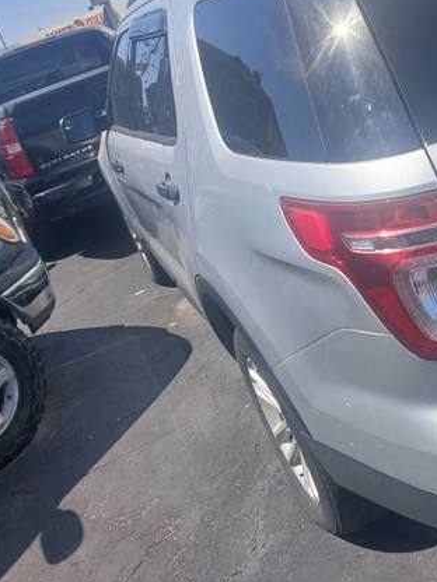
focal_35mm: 40
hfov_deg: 35.4
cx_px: 308
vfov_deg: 46.7
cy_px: 250
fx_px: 673
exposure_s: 1/483
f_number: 1.8
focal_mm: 3.98
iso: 20
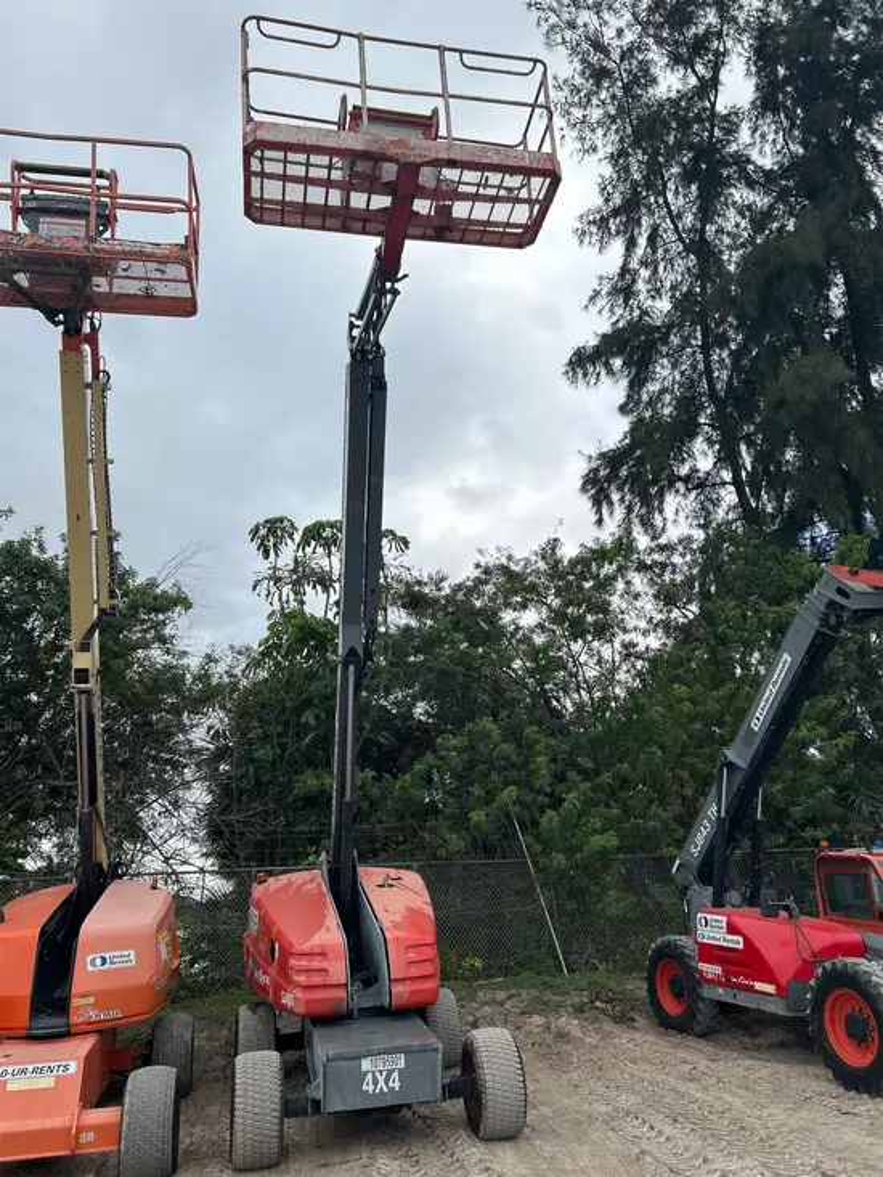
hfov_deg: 53.1
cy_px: 588
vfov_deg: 67.3
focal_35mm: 26
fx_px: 884
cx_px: 442
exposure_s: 1/3831
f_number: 1.5
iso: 50
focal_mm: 5.7
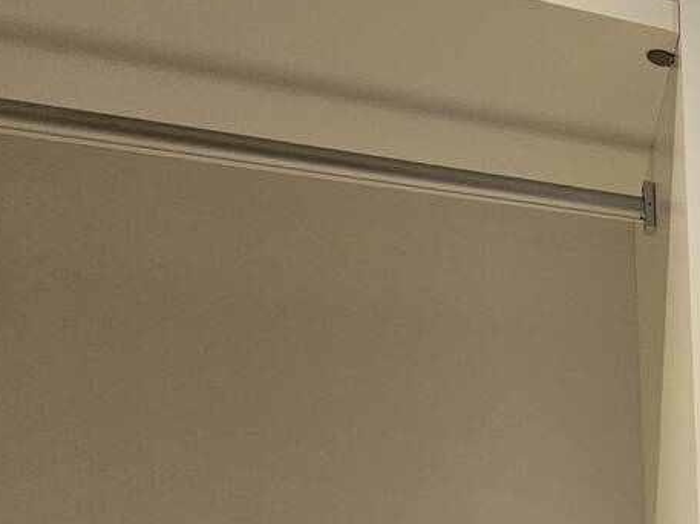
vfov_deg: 30.3
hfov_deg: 29.8
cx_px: 1019
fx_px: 828
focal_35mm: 41
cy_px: 617
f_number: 2.2
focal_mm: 2.2
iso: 200
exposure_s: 1/60
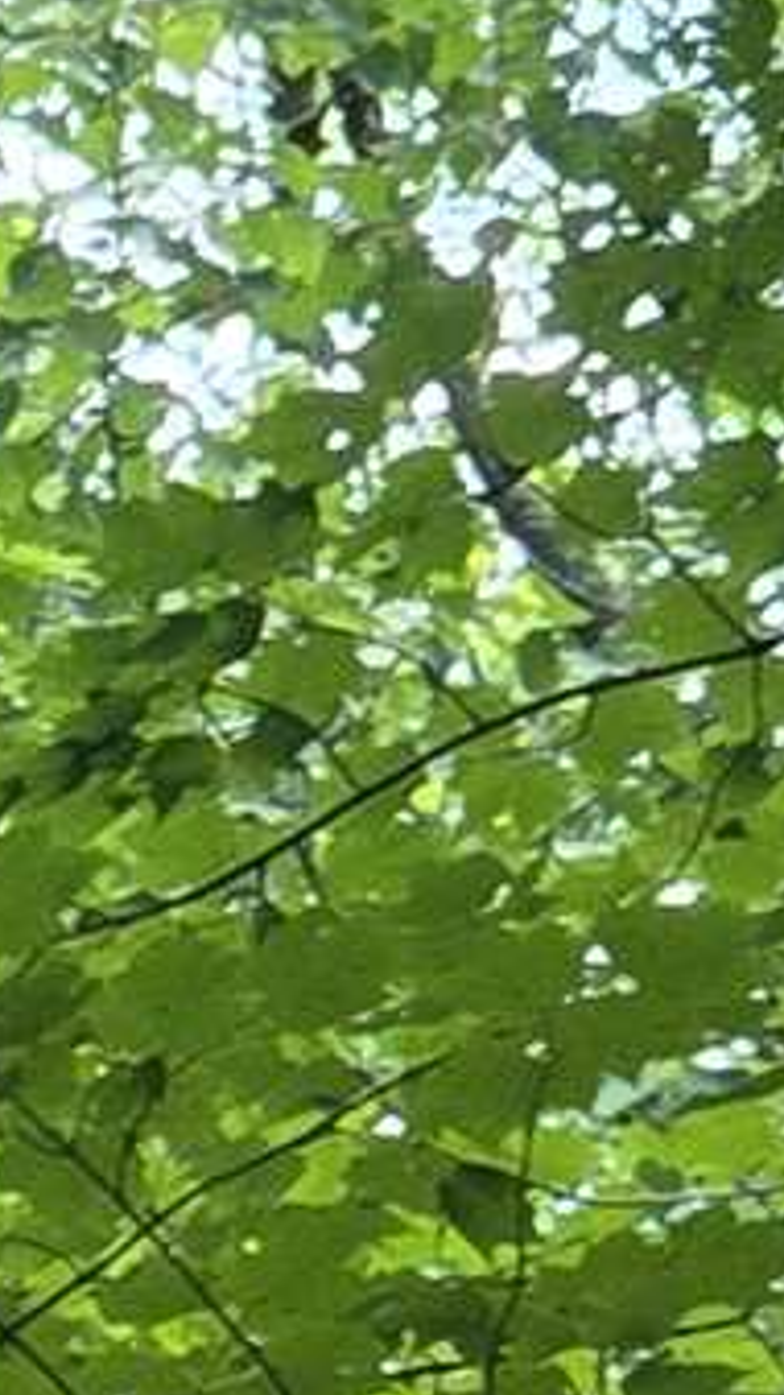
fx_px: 18932
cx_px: -1712
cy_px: 2398
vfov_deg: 4.2
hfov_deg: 2.3
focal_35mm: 512
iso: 40
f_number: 2.4
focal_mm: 7
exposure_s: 1/120
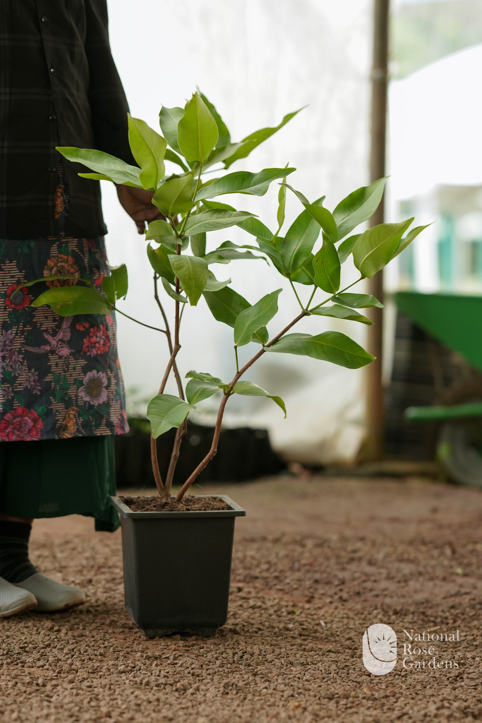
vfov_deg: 16.1
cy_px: 362
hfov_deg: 10.8
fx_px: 2550
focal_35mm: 127
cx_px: 241
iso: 640
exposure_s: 1/800
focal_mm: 85
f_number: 2
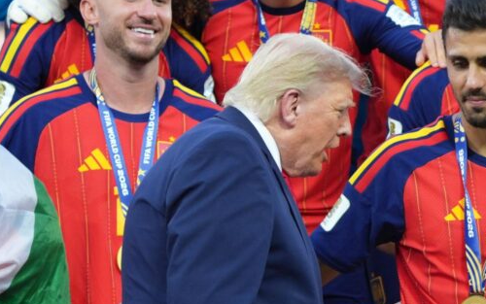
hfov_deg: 4.3
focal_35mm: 489
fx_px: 6480
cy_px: 217
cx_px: 438
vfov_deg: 2.7
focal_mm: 200
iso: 1000
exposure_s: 1/1000
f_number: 6.3
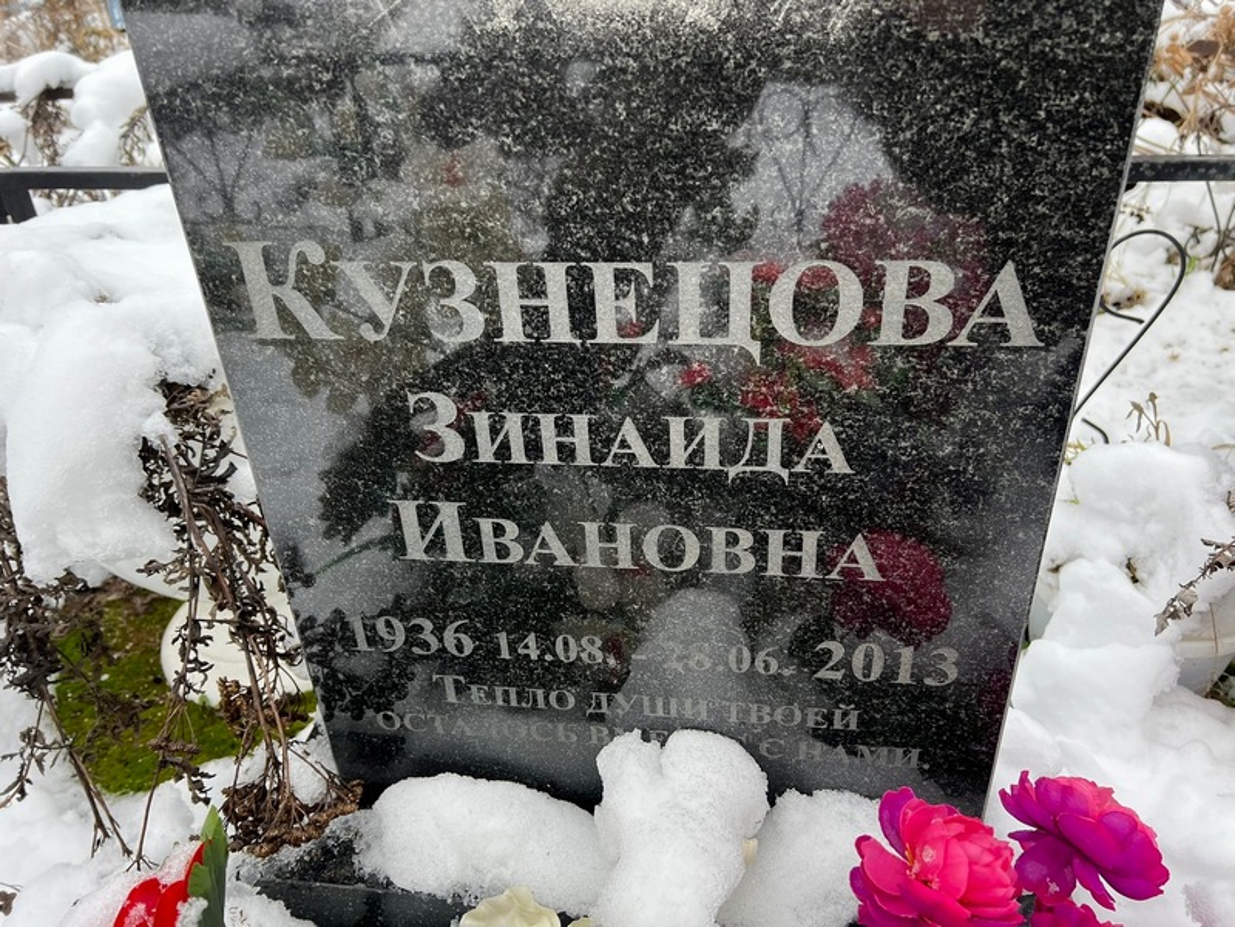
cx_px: 618
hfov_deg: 67.3
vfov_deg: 53.1
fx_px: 928
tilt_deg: -29.1
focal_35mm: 26
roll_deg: +2.0
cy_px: 464
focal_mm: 5.7
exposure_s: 1/121
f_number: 1.5
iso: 80
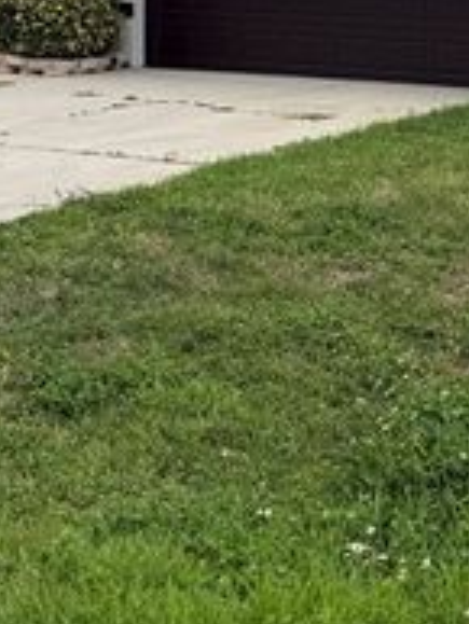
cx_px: 356
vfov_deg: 22.9
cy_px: 57
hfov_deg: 17.7
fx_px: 1498
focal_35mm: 83
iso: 80
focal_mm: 6.76
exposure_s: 1/5714
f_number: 1.78
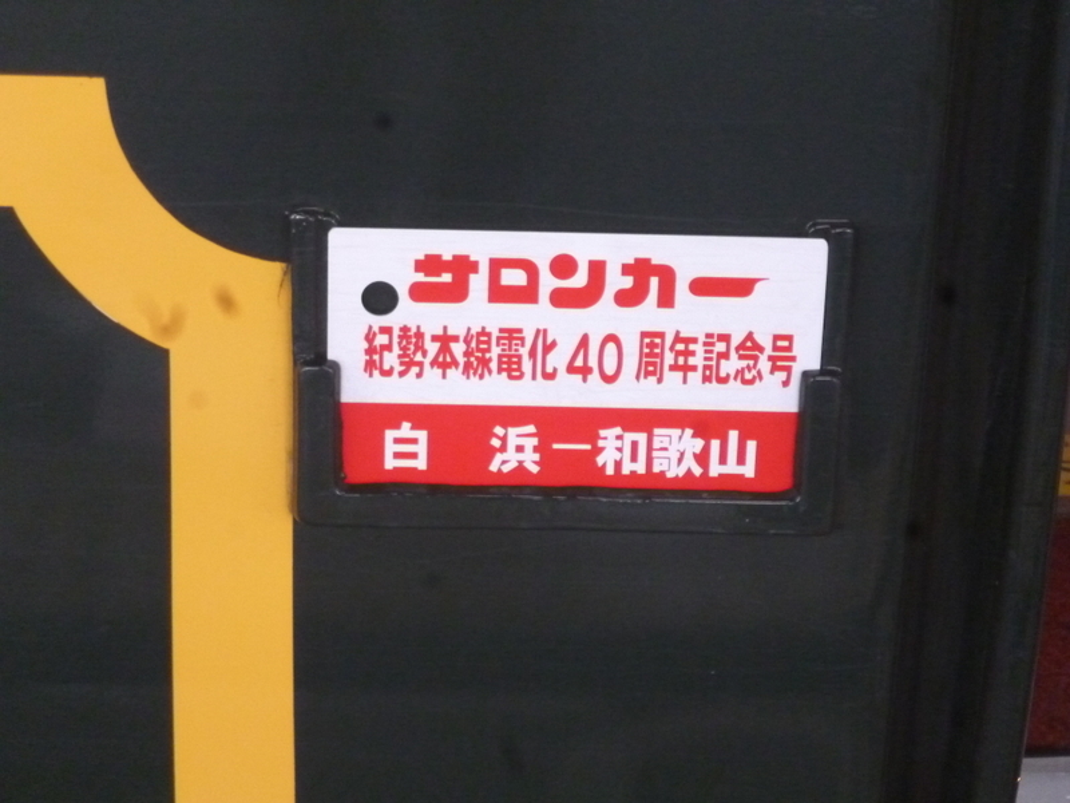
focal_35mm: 98
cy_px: 402
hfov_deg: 20.0
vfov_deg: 15.1
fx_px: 3029
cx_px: 535
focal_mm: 17.5
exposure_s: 1/40
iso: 800
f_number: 6.2
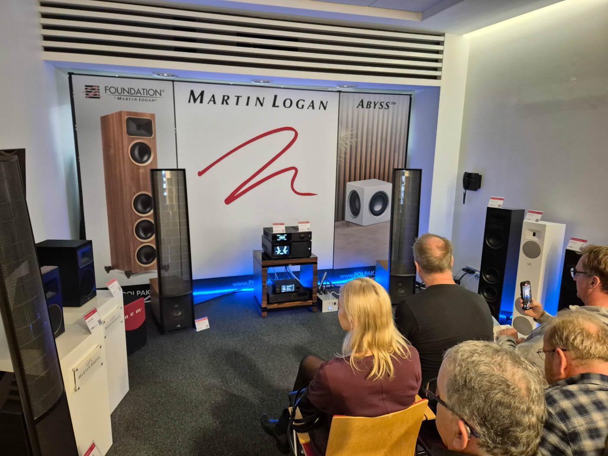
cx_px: 304
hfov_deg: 73.9
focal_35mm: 23
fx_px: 404
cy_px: 228
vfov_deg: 58.9
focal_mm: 5.4
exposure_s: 1/33
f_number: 1.8
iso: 1250
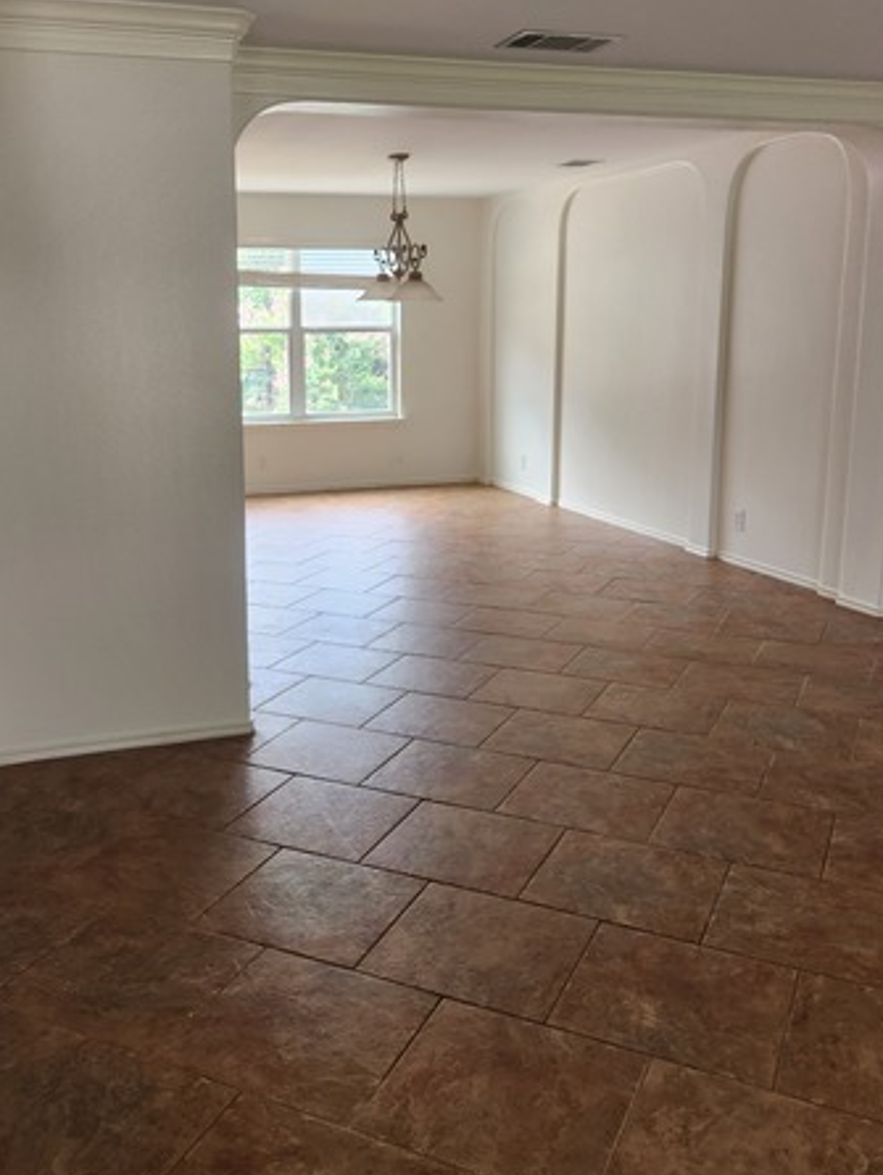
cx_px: 372
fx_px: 1121
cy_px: 516
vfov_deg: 55.2
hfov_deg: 42.9
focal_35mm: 33
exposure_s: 1/180
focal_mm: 5.4
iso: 125
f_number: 1.8
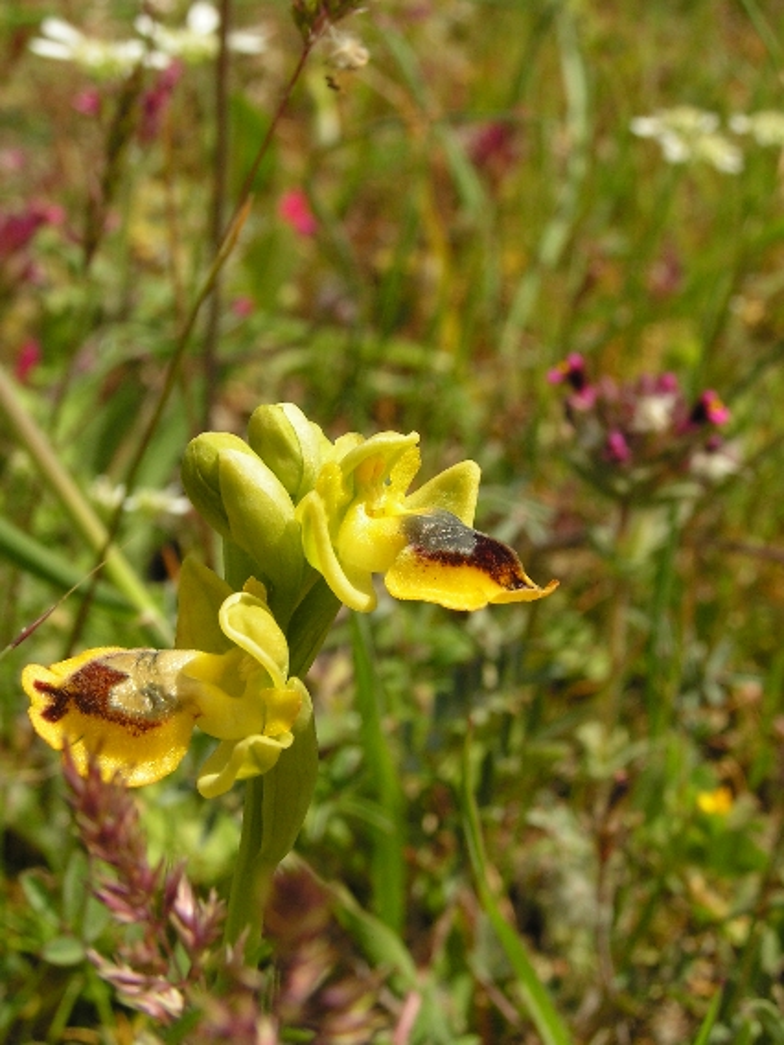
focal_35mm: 67
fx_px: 2023
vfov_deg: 29.0
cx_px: 392
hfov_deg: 21.9
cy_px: 522
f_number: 5.6
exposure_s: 1/400
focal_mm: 11.1
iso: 50
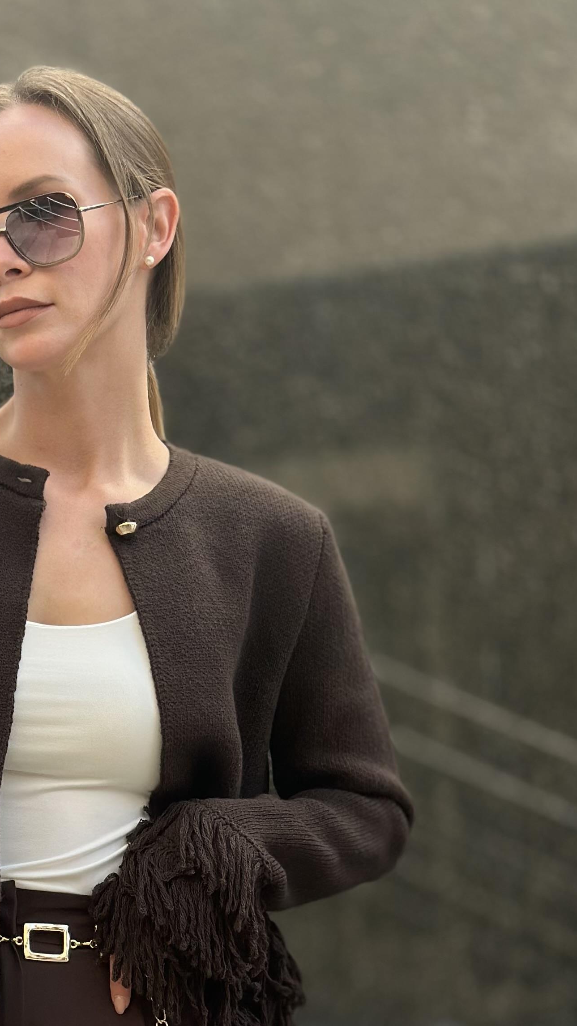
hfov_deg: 13.0
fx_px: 2503
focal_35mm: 92
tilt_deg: -2.7
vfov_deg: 22.8
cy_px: 842
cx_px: -3
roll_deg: +2.4
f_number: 1.78
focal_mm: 6.86
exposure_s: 1/672
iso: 80
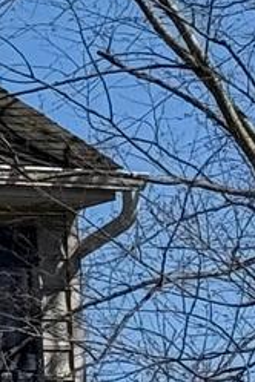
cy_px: 557
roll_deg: +1.9
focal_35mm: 411
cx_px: -1290
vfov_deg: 5.0
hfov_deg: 3.0
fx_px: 4367
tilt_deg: +5.8
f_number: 1.78
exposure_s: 1/7143
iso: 64
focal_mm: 6.76
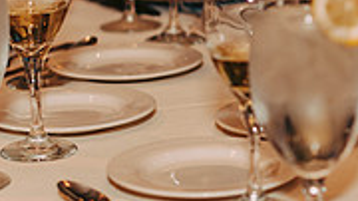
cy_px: 49
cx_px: 411
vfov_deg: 6.9
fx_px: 1670
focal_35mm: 176
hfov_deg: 12.0
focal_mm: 50
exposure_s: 1/125
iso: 400
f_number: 2
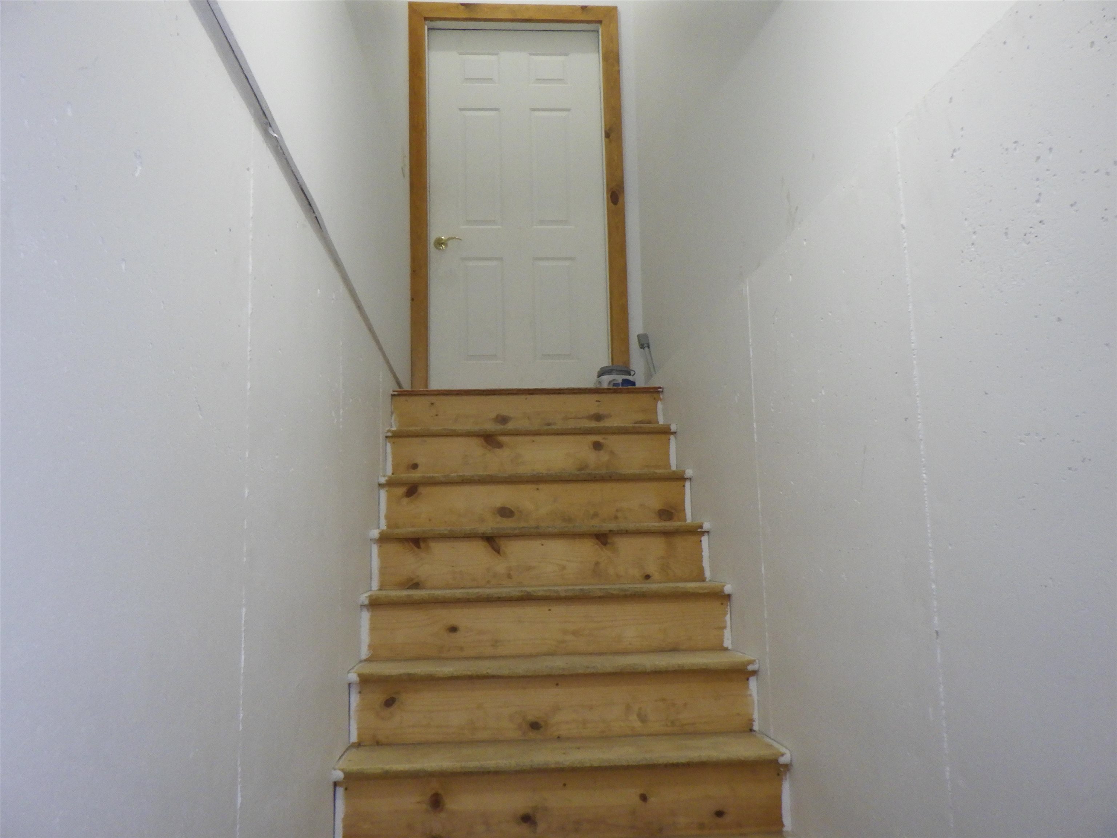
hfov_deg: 63.4
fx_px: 904
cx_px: 558
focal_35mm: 28
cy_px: 419
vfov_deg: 49.7
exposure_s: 1/40
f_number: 3.5
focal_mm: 5
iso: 400
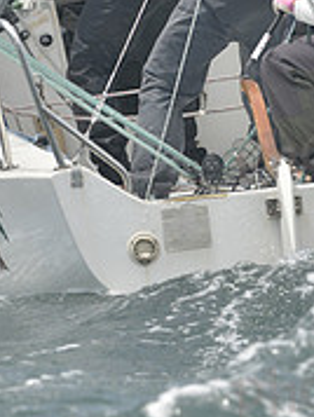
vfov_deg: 2.3
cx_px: 112
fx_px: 10196
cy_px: 39
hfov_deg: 1.8
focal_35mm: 845
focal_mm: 270
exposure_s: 1/1250
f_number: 6.3
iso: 280
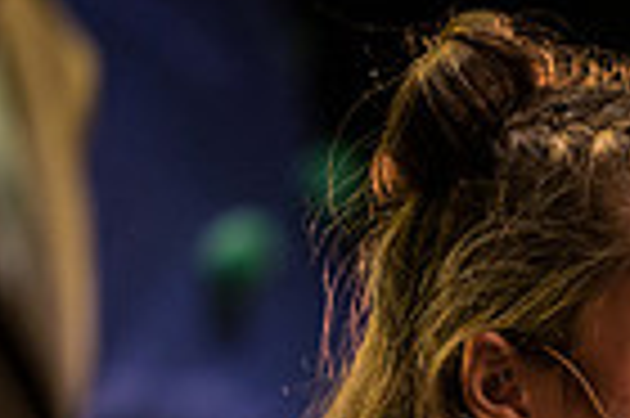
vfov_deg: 1.5
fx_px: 15994
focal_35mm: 915
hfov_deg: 2.3
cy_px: 942
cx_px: 1171
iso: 500
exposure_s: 1/125
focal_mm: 200
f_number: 2.8
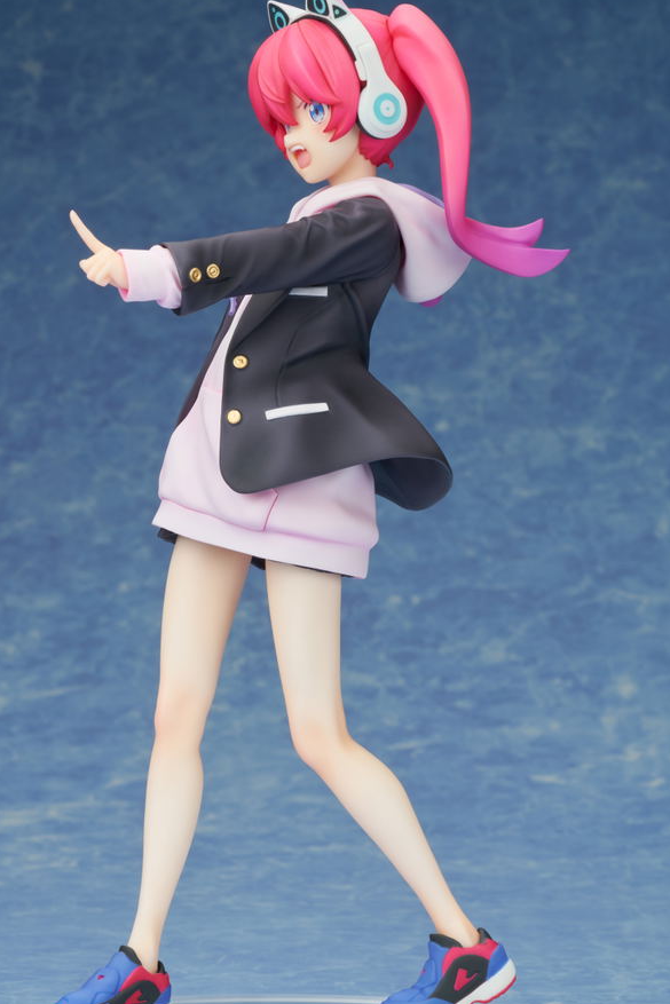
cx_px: 289
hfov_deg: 11.1
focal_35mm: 123
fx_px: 3432
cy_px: 542
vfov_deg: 16.6
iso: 100
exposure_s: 1/2.5
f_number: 22
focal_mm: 90
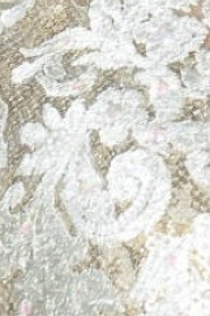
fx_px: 6476
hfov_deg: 1.9
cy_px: -354
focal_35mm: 737
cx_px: 487
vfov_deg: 2.8
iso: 400
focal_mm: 66
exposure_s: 1/125
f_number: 11
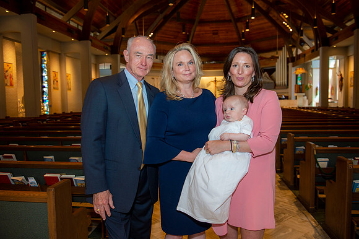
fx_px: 279
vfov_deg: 46.4
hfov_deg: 65.5
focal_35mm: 28
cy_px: 120
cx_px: 180
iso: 1000
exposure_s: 1/100
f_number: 3.5
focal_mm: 28
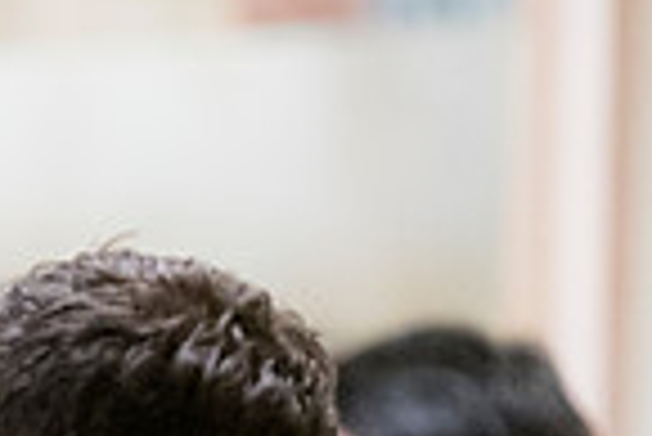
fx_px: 14703
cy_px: 757
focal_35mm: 811
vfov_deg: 1.7
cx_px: -306
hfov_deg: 2.5
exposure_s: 1/125
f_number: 2.8
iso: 6400
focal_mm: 200
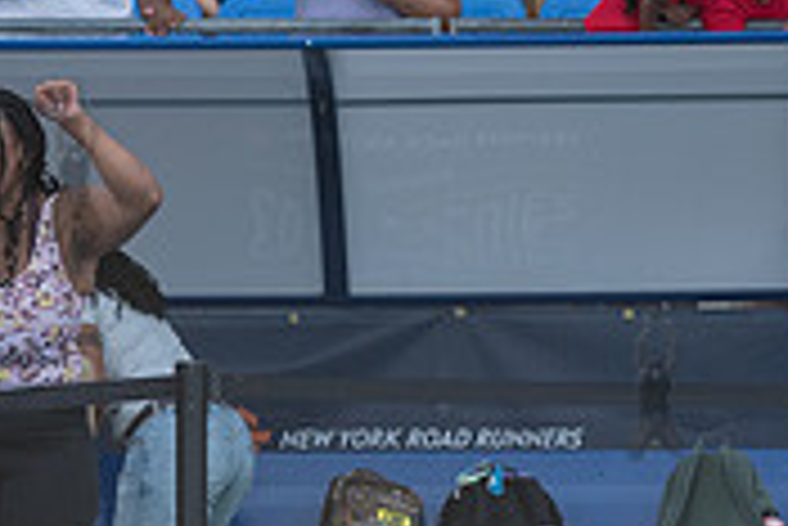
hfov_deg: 4.7
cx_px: 404
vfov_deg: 3.1
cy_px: 618
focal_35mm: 439
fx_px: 9617
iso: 160
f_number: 5.6
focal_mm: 105
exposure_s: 1/320
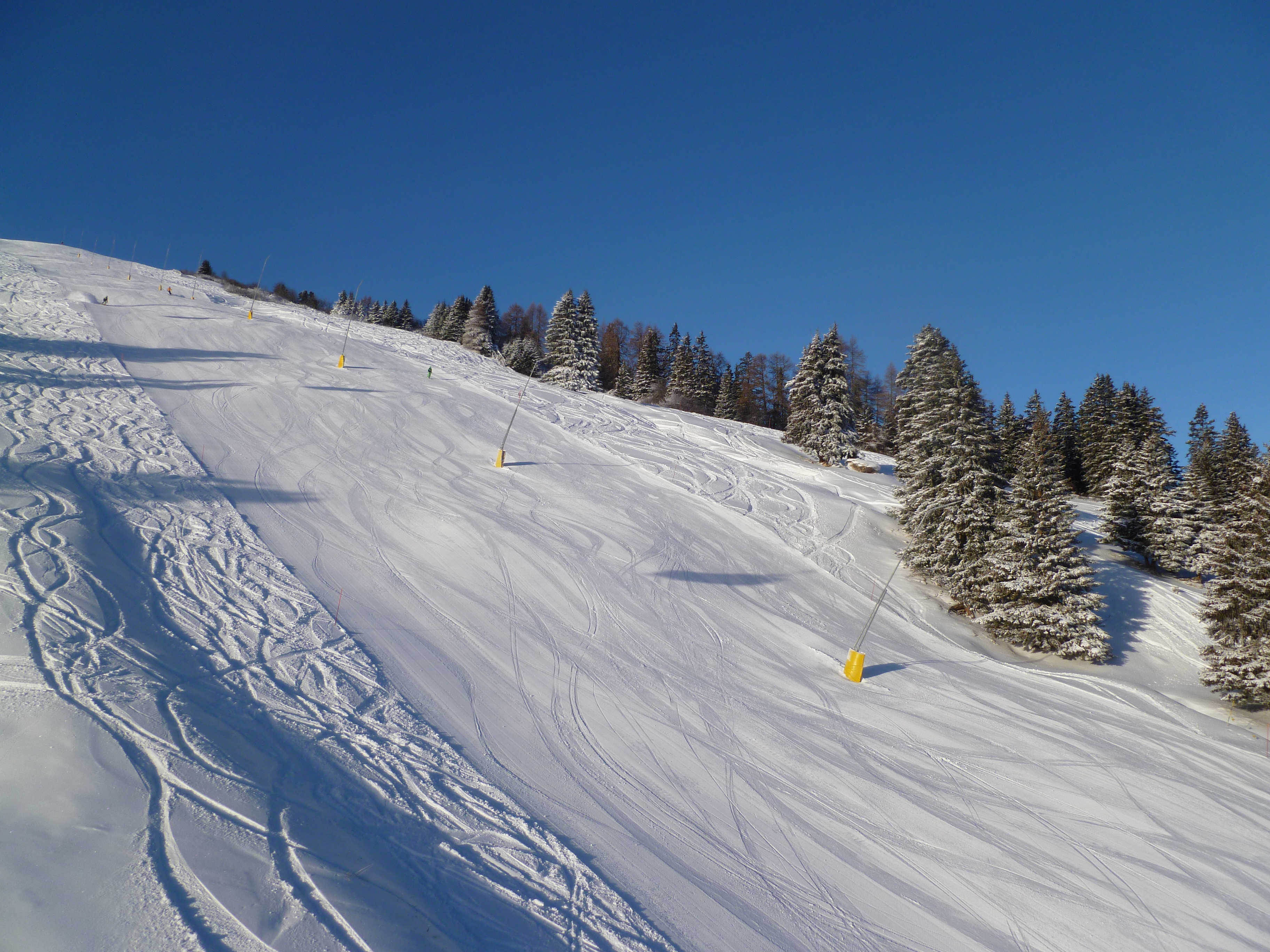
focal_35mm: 28
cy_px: 476
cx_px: 635
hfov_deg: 63.4
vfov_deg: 49.7
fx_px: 1027
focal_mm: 5
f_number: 3.3
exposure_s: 1/1000
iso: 80
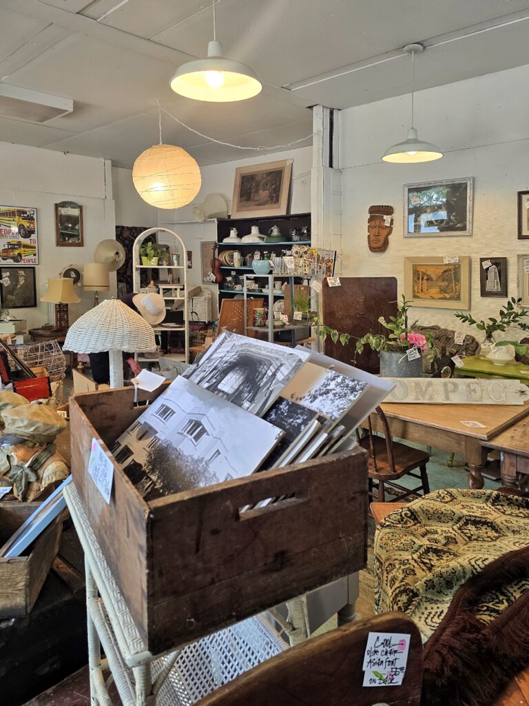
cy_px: 353
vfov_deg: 73.9
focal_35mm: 23
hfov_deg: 58.9
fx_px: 469
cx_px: 264
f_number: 1.7
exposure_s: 1/120
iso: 125
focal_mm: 6.3
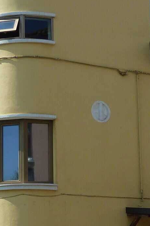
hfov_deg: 11.8
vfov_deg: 17.4
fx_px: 725
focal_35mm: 116
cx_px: 86
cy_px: 197
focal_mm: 5.3
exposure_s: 1/500
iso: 80
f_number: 4
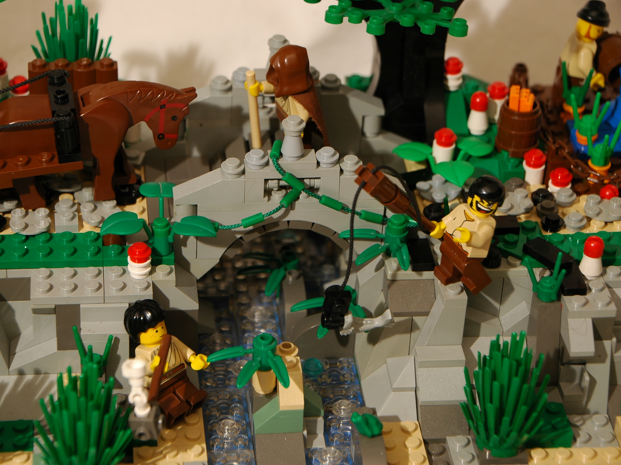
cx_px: 271
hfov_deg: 17.3
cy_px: 232
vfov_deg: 13.0
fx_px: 2045
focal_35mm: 114
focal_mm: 70
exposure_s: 1/8
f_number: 5.3
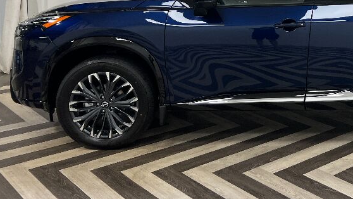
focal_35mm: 52
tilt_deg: -4.5
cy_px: -4
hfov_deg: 38.3
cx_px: 285
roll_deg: -1.8
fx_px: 487
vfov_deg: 22.1
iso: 64
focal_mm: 5.7
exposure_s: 1/120
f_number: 1.5
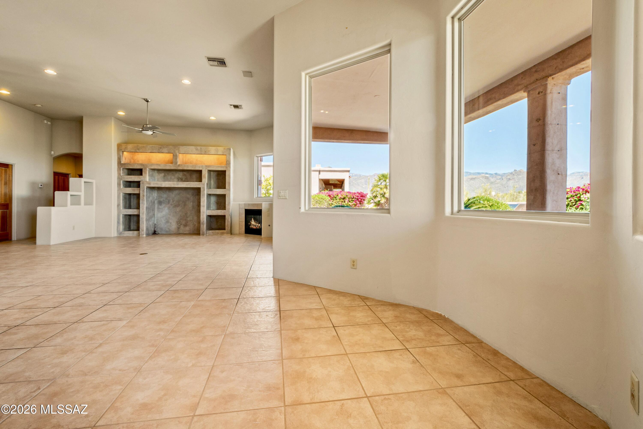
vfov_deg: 77.3
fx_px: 268
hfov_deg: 100.4
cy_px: 214
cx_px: 322
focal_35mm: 15
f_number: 10
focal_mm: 10
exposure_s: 1/6
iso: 320
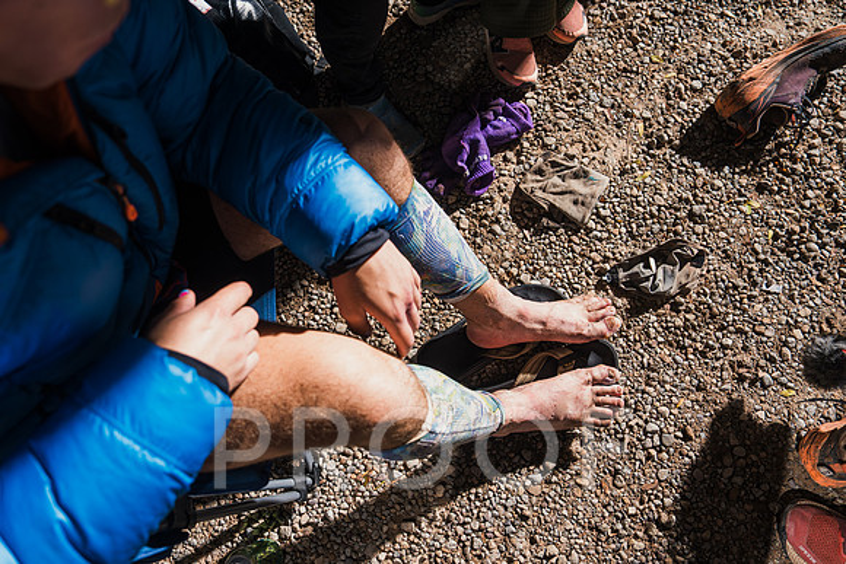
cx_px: 423
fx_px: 570
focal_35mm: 24
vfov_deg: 52.7
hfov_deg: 73.1
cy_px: 282
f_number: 4
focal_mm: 24
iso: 100
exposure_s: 1/200
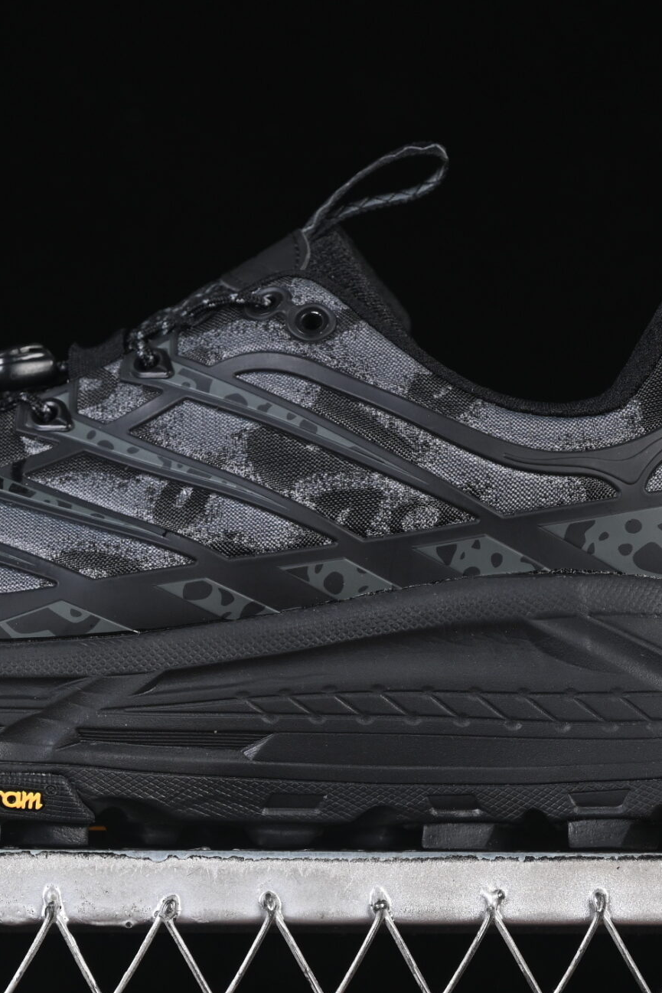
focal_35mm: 148
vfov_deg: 13.9
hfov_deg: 9.3
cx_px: 218
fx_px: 4081
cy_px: 450
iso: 160
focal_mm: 50
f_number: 6.3
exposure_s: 1/50
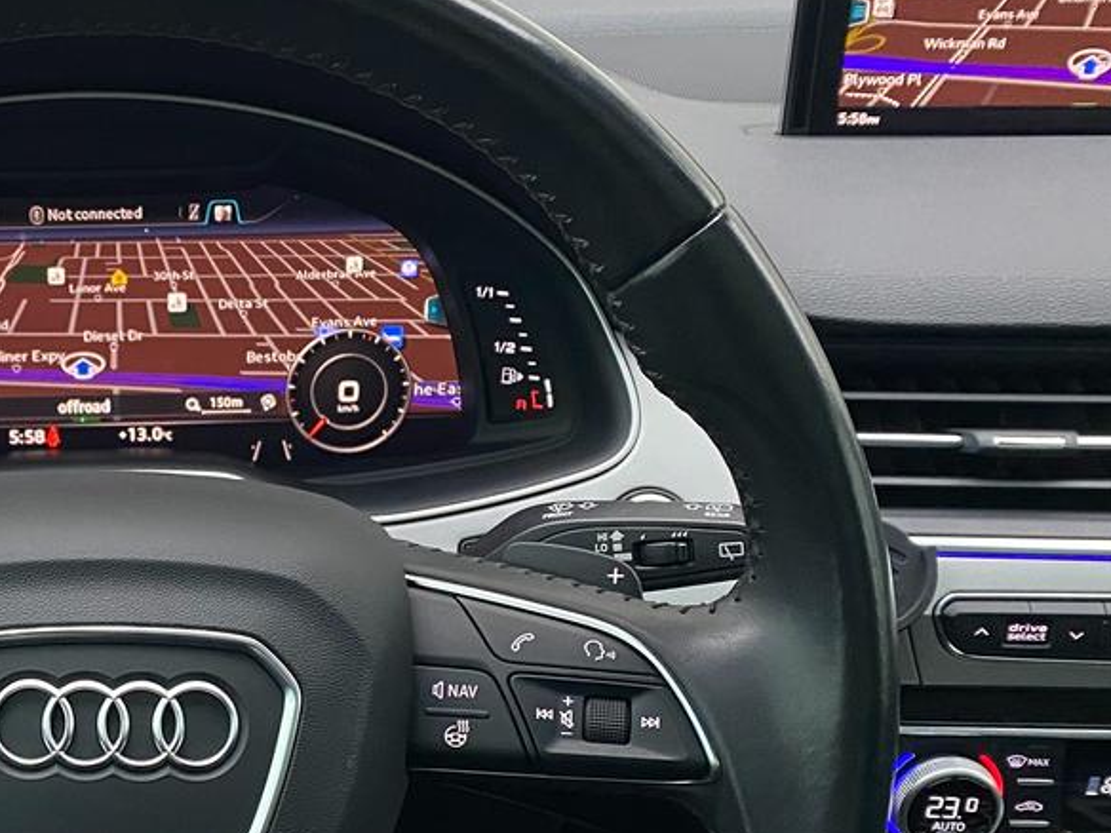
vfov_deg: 25.4
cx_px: 114
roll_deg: +0.6
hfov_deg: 32.2
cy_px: 616
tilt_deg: -22.3
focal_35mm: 57
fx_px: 1829
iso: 500
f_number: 1.8
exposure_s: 1/57
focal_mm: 4.25
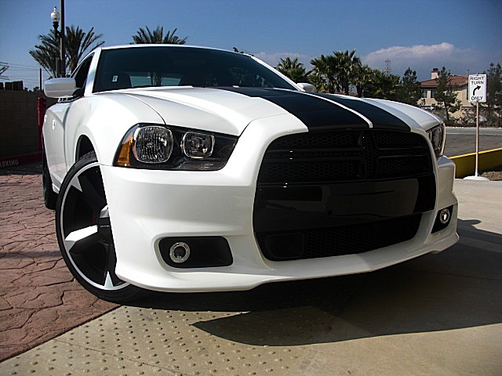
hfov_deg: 51.4
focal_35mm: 36
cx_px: 251
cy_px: 188
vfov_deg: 39.7
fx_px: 522
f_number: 7.9
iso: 50
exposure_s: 1/200
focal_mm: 6.3
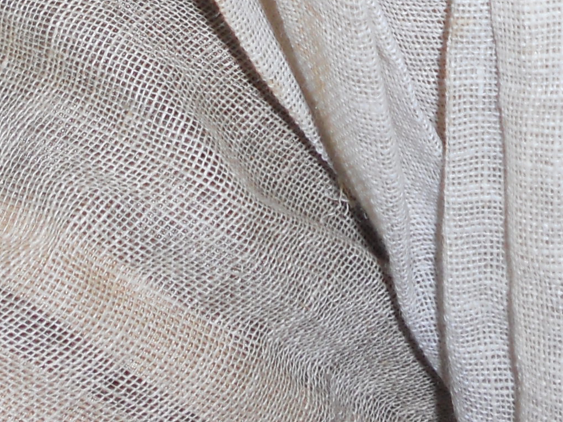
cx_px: 363
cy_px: -387
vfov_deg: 10.9
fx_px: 2049
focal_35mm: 126
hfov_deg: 15.6
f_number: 3.5
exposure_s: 1/25
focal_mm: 5.8
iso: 80
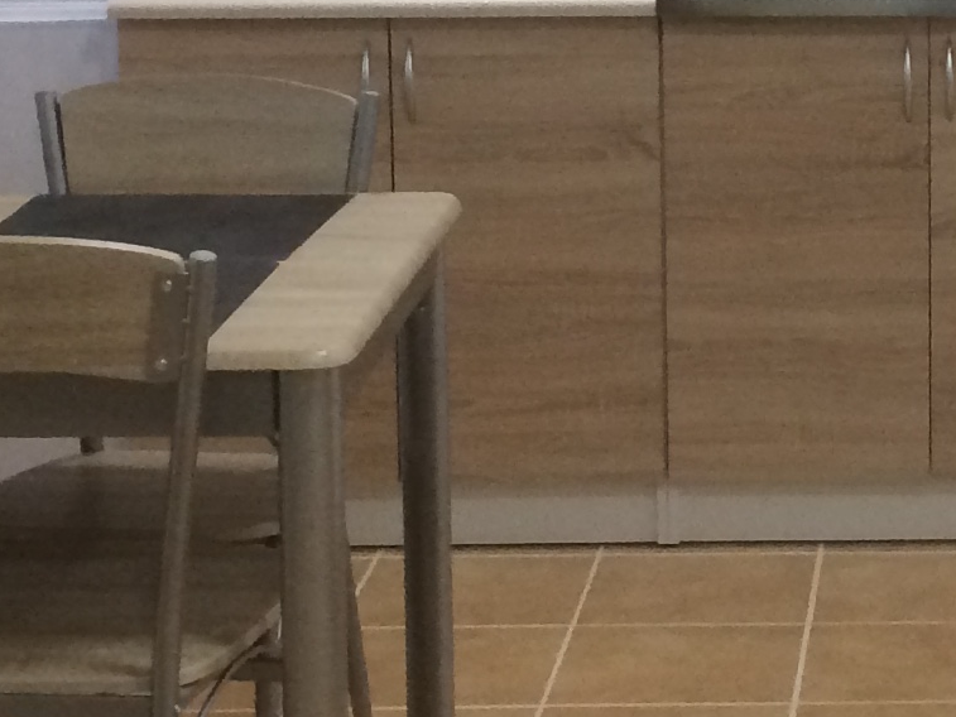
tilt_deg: -8.0
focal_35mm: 125
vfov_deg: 11.7
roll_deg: +0.7
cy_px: -39
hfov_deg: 15.3
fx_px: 3453
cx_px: 1078
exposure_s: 1/33
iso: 80
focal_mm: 4.15
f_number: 2.2
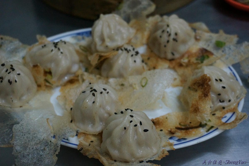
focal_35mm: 51
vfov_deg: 26.4
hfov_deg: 38.9
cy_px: 83
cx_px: 124
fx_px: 352
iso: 3200
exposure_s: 1/100
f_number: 5
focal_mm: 34
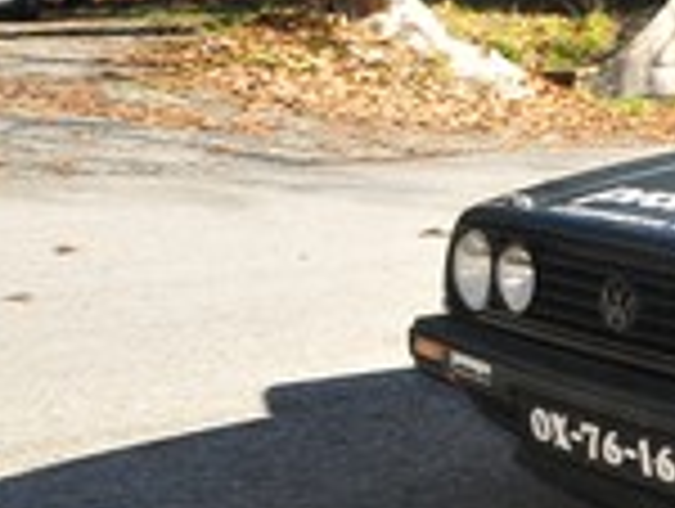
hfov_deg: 18.4
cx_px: 999
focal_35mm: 95
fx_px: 1855
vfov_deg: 15.6
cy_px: 178
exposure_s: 1/800
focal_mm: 22
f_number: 5
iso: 400
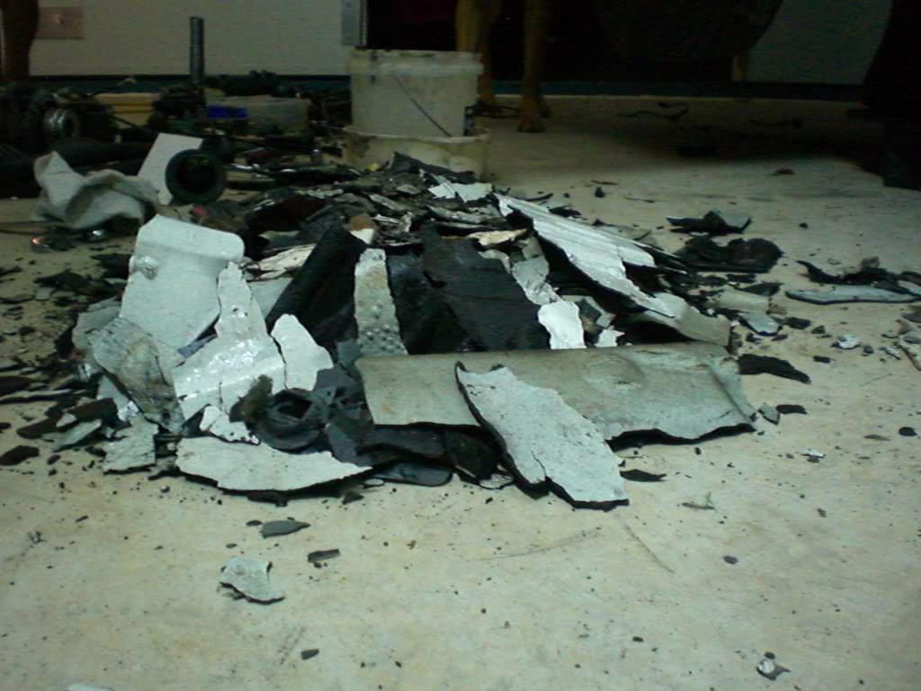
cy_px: 346
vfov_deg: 37.7
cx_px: 460
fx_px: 1011
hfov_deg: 49.0
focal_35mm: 38
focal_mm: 6.3
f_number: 3.1
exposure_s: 1/50
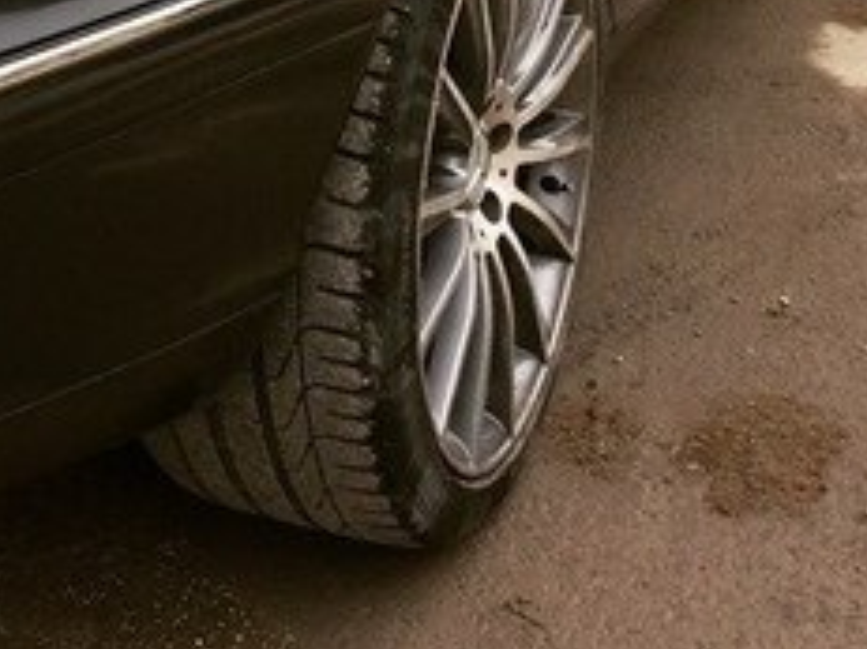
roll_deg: -0.3
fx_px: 2078
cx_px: 75
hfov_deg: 22.9
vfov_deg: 16.9
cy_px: -150
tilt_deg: -13.8
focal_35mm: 83
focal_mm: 4.15
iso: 32
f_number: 2.2
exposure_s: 1/309
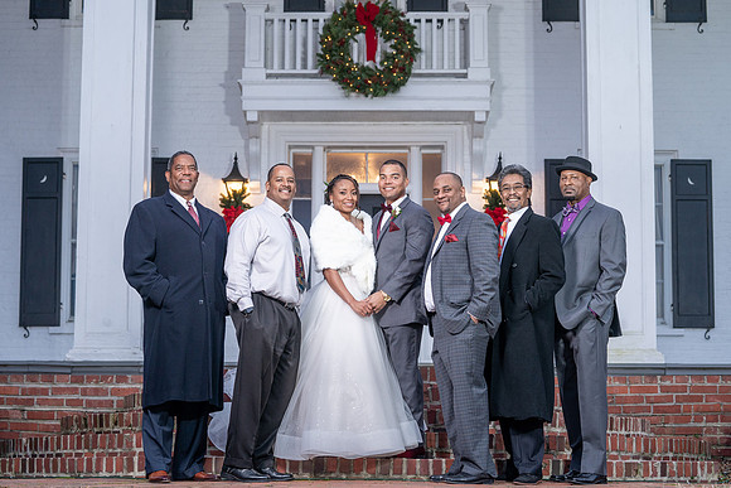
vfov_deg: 14.7
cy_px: 232
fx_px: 1889
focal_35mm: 93
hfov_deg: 21.9
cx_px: 379
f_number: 4
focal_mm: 86
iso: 800
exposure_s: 1/200
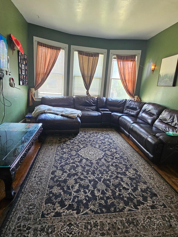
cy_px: 113
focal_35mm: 17
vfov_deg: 91.0
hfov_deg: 74.7
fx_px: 117
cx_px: 91
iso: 320
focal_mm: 2.2
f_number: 2.2
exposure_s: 1/40
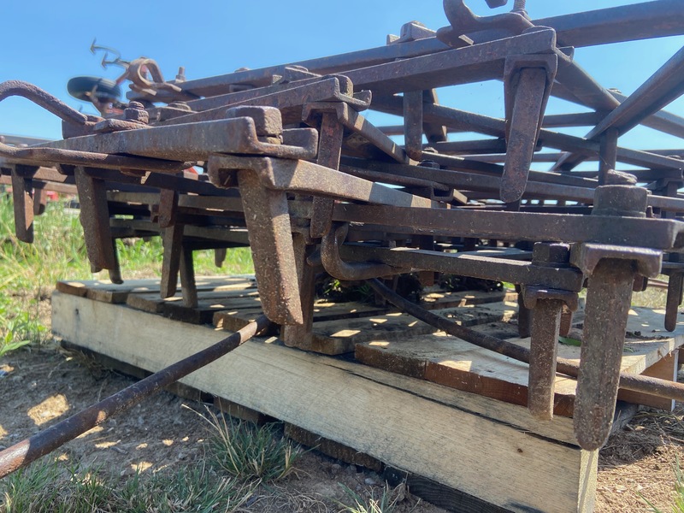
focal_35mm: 26
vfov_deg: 53.1
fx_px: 514
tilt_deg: -4.4
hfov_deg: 67.3
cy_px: 256
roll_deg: -4.7
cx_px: 342
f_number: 1.8
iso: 32
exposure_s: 1/504
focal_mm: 4.25
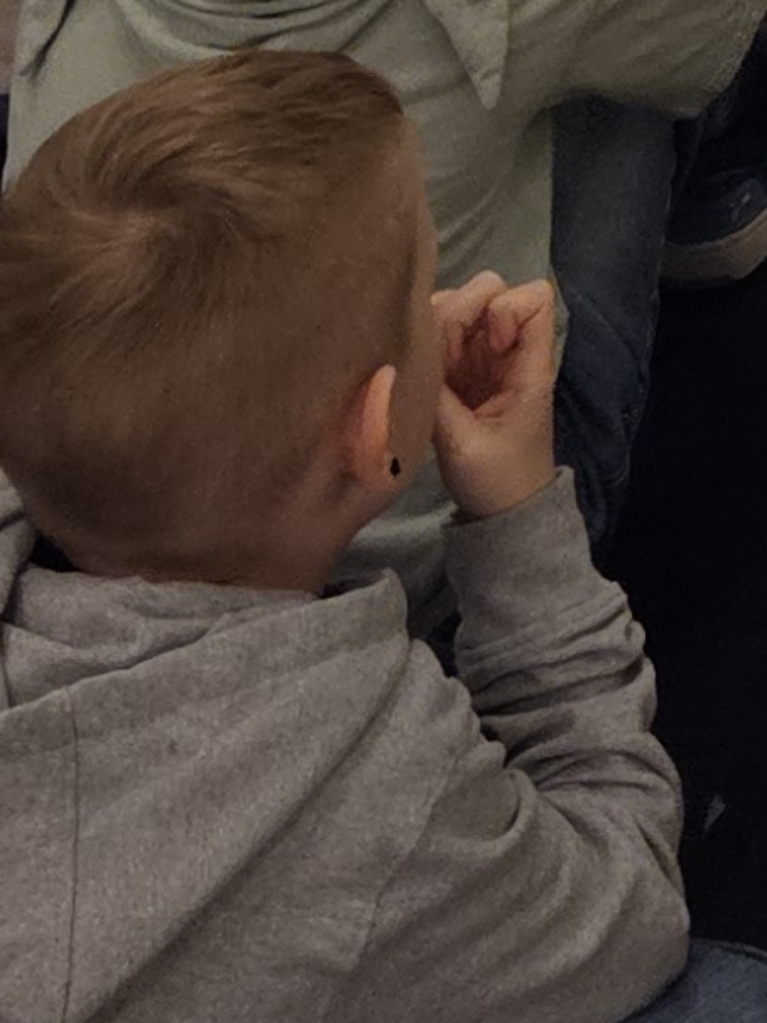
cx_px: 1569
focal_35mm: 152
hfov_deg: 9.1
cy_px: -1290
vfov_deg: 11.2
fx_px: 4489
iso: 640
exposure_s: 1/120
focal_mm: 5.4
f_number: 1.8
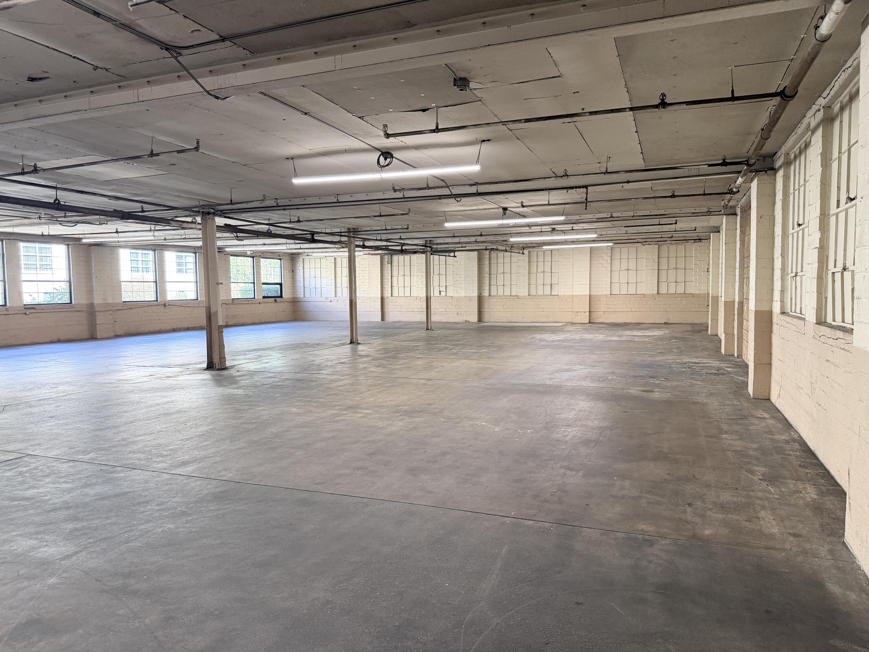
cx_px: 434
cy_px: 326
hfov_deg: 71.6
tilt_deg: -3.5
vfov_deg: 56.8
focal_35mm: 24
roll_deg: +0.5
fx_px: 602
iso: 250
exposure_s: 1/120
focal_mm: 6.76
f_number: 1.78
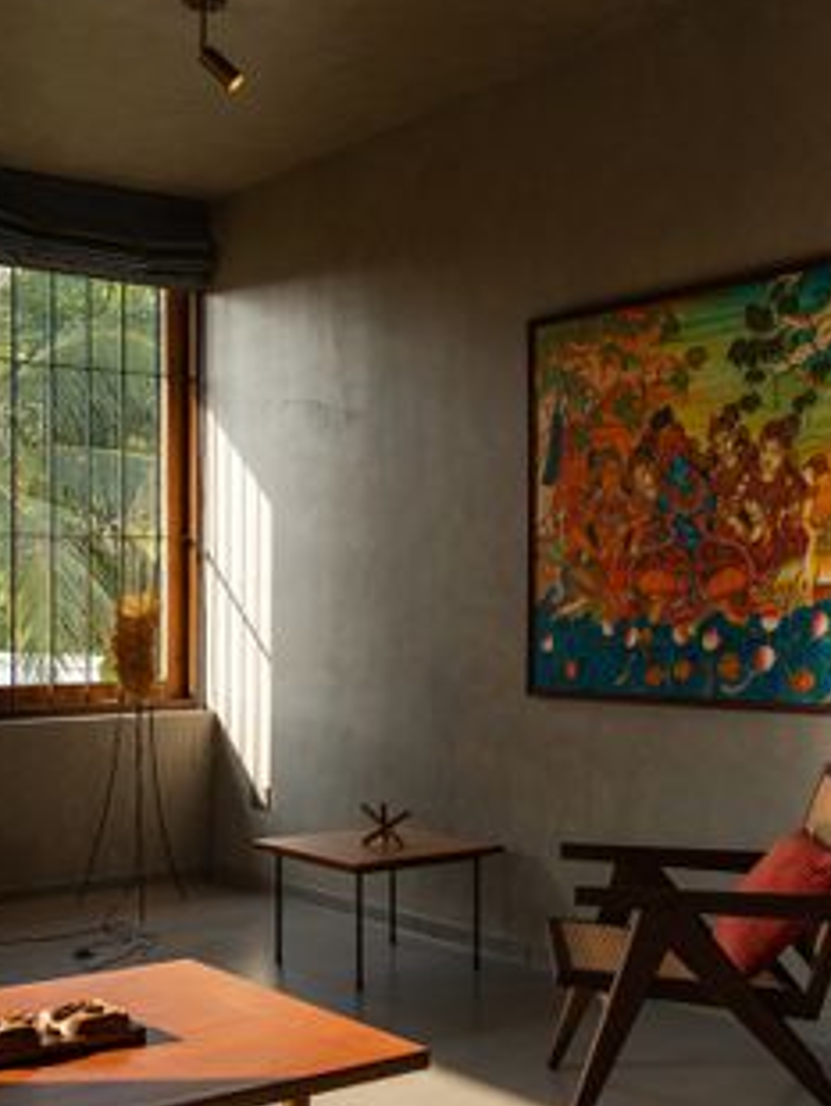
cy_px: 653
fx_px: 1534
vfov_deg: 39.5
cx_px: 373
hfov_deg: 30.3
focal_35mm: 48
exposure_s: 1/80
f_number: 8
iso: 125
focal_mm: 36
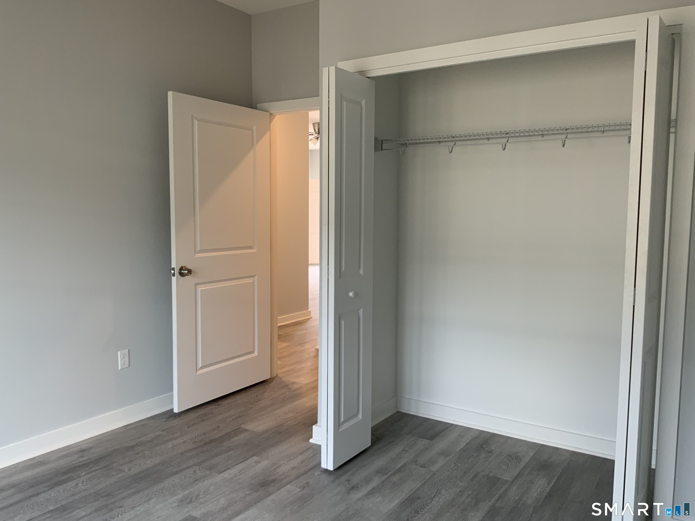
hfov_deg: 61.7
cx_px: 348
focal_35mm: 29
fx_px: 582
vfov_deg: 48.2
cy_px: 260
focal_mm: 3
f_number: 1.8
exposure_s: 1/60
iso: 80
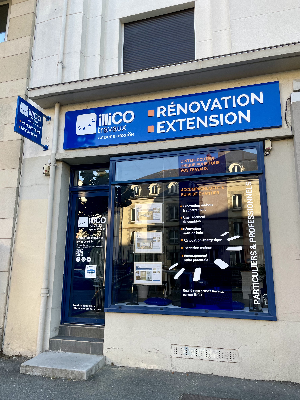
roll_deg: +0.7
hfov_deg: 53.1
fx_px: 300
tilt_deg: +13.0
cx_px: 150
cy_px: 200
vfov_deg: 67.3
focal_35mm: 26
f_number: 1.6
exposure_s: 1/154
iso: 32
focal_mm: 4.2
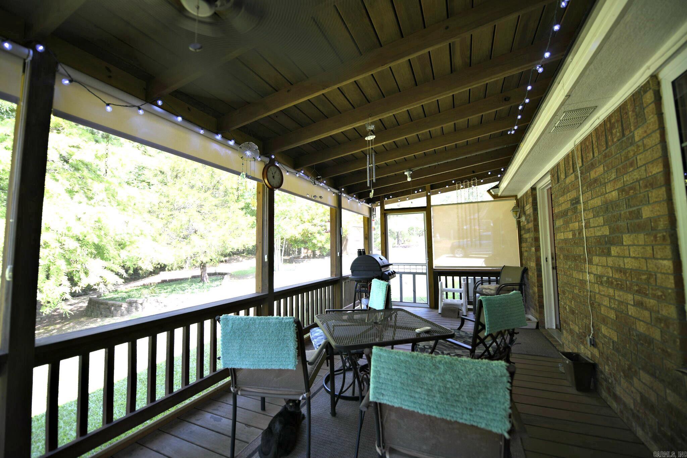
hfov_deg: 104.3
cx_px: 344
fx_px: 267
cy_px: 229
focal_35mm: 14
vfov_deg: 81.2
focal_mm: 14
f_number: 2.8
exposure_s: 1/25
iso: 64
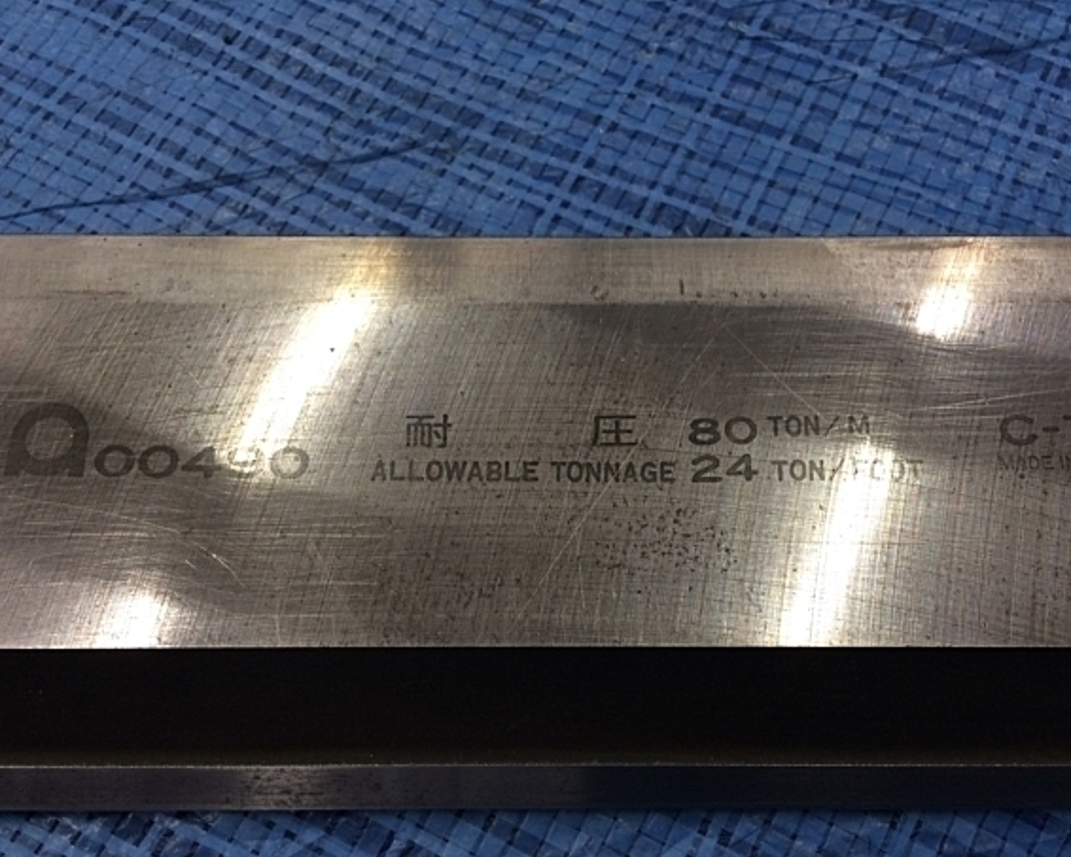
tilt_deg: -69.4
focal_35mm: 32
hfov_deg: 55.6
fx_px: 1014
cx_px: 570
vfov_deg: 45.8
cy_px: 450
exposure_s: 1/30
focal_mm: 4.15
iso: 32
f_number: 2.2
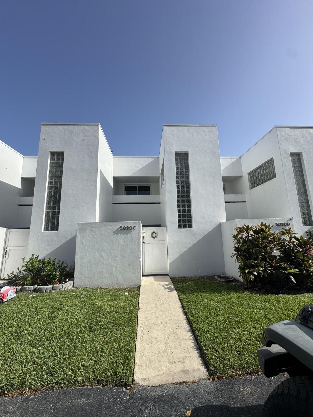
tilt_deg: +9.3
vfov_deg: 102.1
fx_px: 169
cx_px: 156
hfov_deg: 85.7
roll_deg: +2.1
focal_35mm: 14
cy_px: 208
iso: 50
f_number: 2.2
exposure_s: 1/2674
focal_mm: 2.22
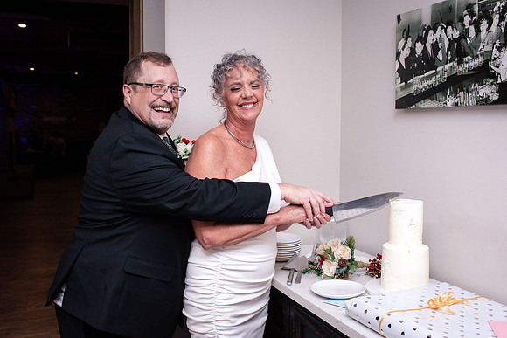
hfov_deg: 54.4
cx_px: 254
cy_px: 169
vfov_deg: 37.9
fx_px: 493
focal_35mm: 35
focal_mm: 35
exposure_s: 1/200
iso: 2500
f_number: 5.6
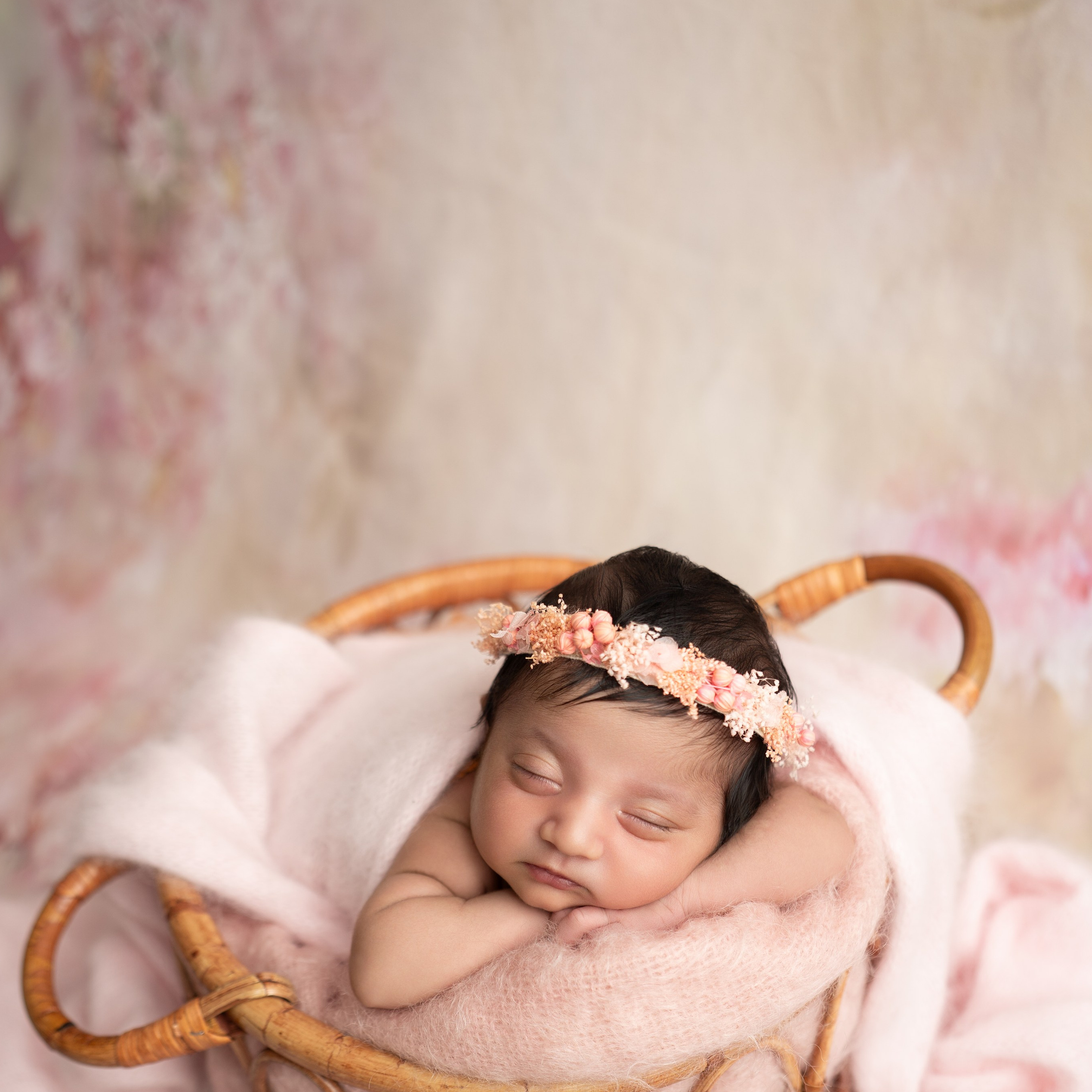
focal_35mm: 45
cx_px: 543
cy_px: 749
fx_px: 1606
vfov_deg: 37.1
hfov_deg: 37.6
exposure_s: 1/160
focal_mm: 35
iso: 100
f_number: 2.2
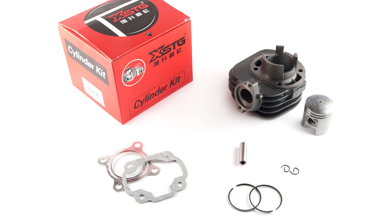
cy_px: 102
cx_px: 195
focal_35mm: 41
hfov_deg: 49.4
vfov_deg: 29.0
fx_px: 425
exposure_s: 1/125
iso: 159
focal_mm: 26
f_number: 11
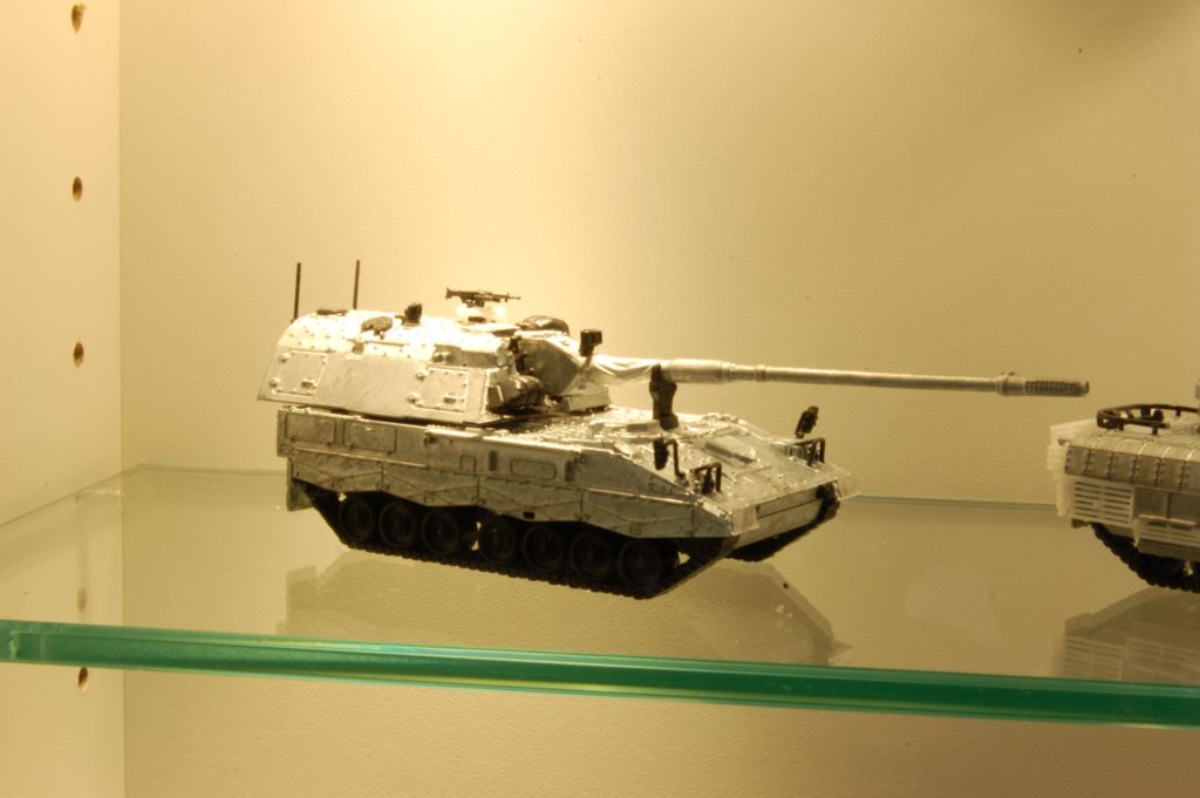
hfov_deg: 35.1
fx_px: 1898
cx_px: 600
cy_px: 399
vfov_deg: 23.7
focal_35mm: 57
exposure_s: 1/2.5
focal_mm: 38
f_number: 32
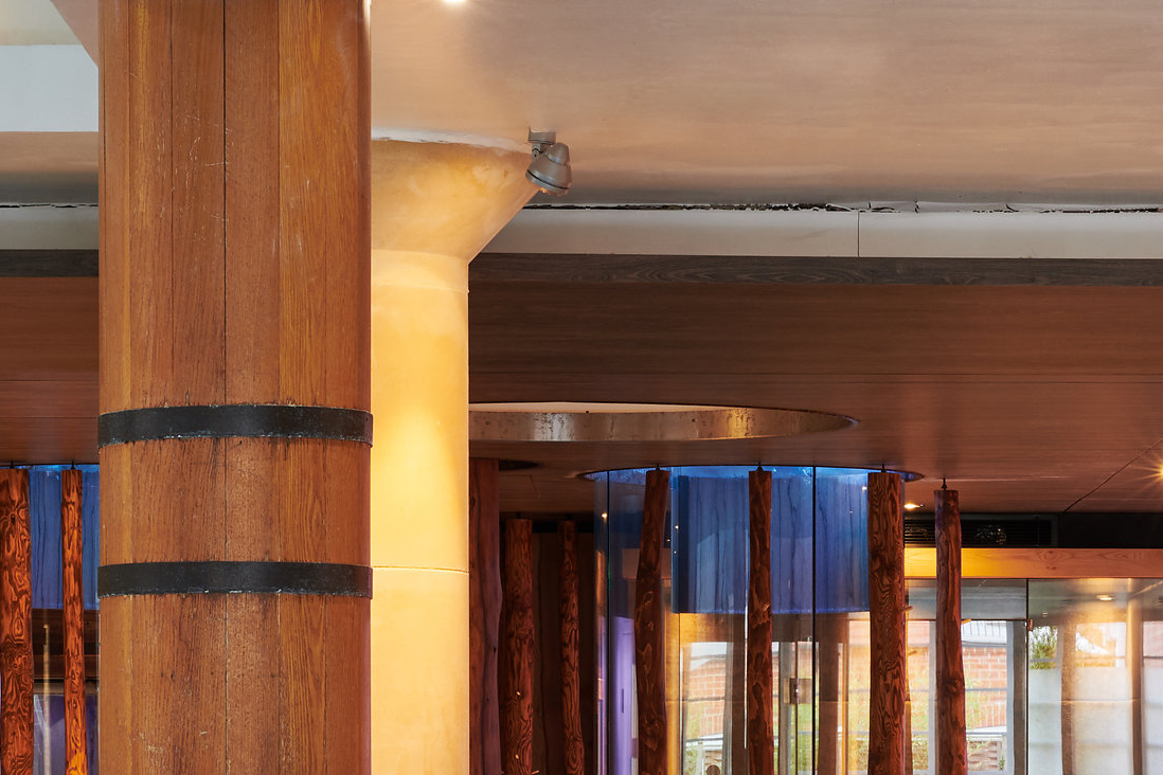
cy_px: 898
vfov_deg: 8.3
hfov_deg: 12.5
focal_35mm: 164
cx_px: 769
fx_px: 5298
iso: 100
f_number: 16
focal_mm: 50
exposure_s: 4
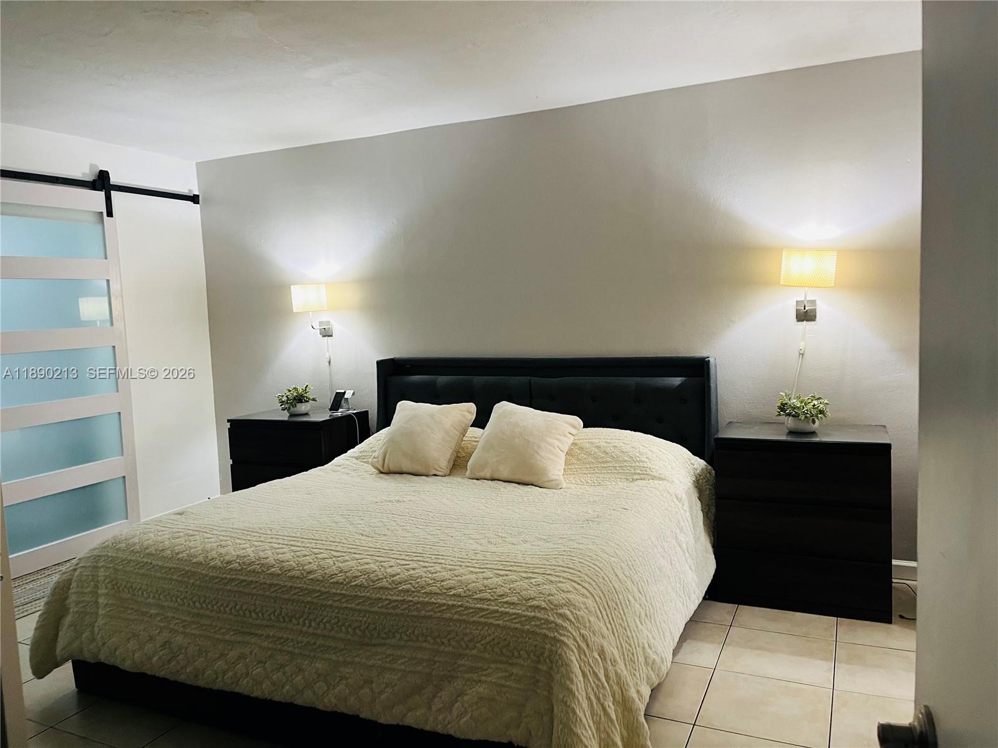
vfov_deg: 53.1
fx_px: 750
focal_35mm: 26
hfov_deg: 67.3
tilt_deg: -4.1
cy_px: 374
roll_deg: +1.7
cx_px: 499
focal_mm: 5.1
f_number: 1.6
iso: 320
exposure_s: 1/60
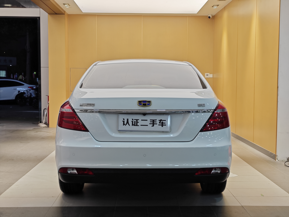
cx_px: 144
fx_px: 384
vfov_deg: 31.5
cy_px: 108
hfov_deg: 41.2
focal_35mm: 46
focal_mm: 8.7
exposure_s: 1/100
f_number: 1.9
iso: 64
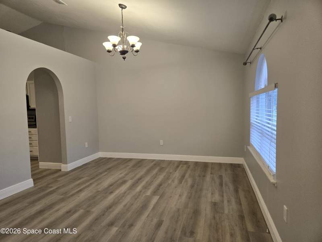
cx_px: 161
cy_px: 121
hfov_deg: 73.9
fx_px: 214
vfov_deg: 58.9
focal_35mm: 23
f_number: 1.8
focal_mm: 5.4
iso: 125
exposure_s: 1/120
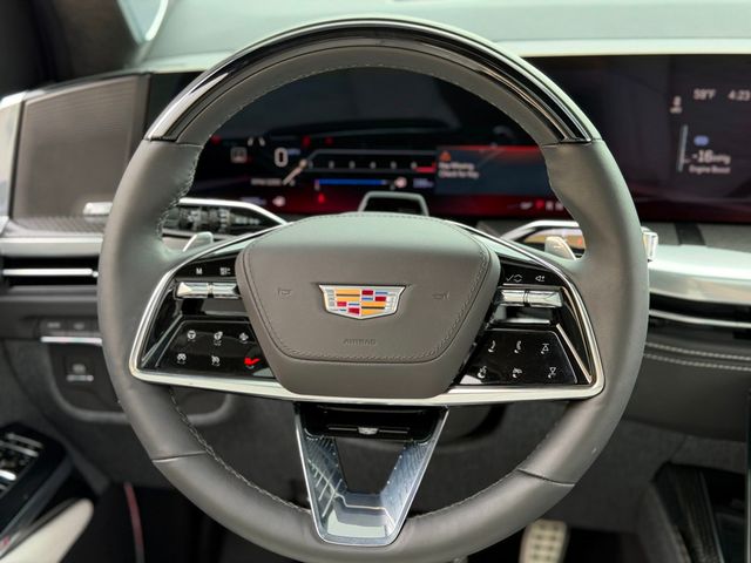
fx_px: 1041
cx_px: 376
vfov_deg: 30.3
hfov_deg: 39.7
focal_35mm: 48
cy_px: 282
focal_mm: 6.76
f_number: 1.78
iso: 80
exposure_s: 1/162
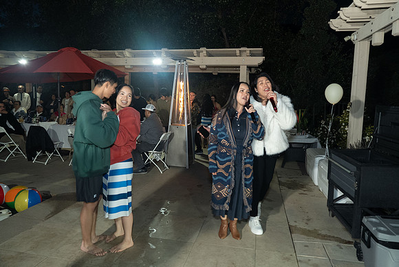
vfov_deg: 51.3
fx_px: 277
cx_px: 200
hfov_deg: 71.5
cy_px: 134
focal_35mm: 25
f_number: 2.8
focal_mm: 25
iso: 1600
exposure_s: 1/160
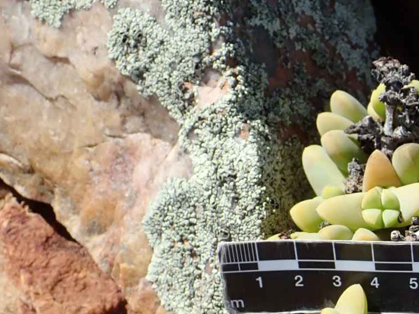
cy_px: 327
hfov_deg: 18.4
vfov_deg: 14.4
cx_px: 502
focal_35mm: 101
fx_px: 1223
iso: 100
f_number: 3.5
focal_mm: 6.86
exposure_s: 1/640
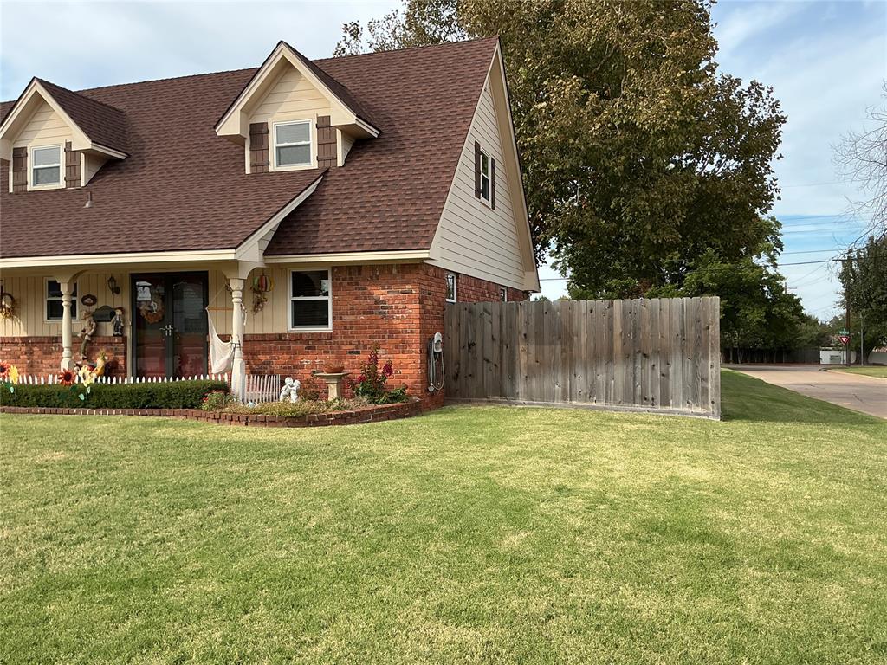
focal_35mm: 29
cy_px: 332
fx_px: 743
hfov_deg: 61.7
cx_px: 444
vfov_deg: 48.2
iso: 25
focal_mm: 3
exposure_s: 1/749
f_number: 1.8
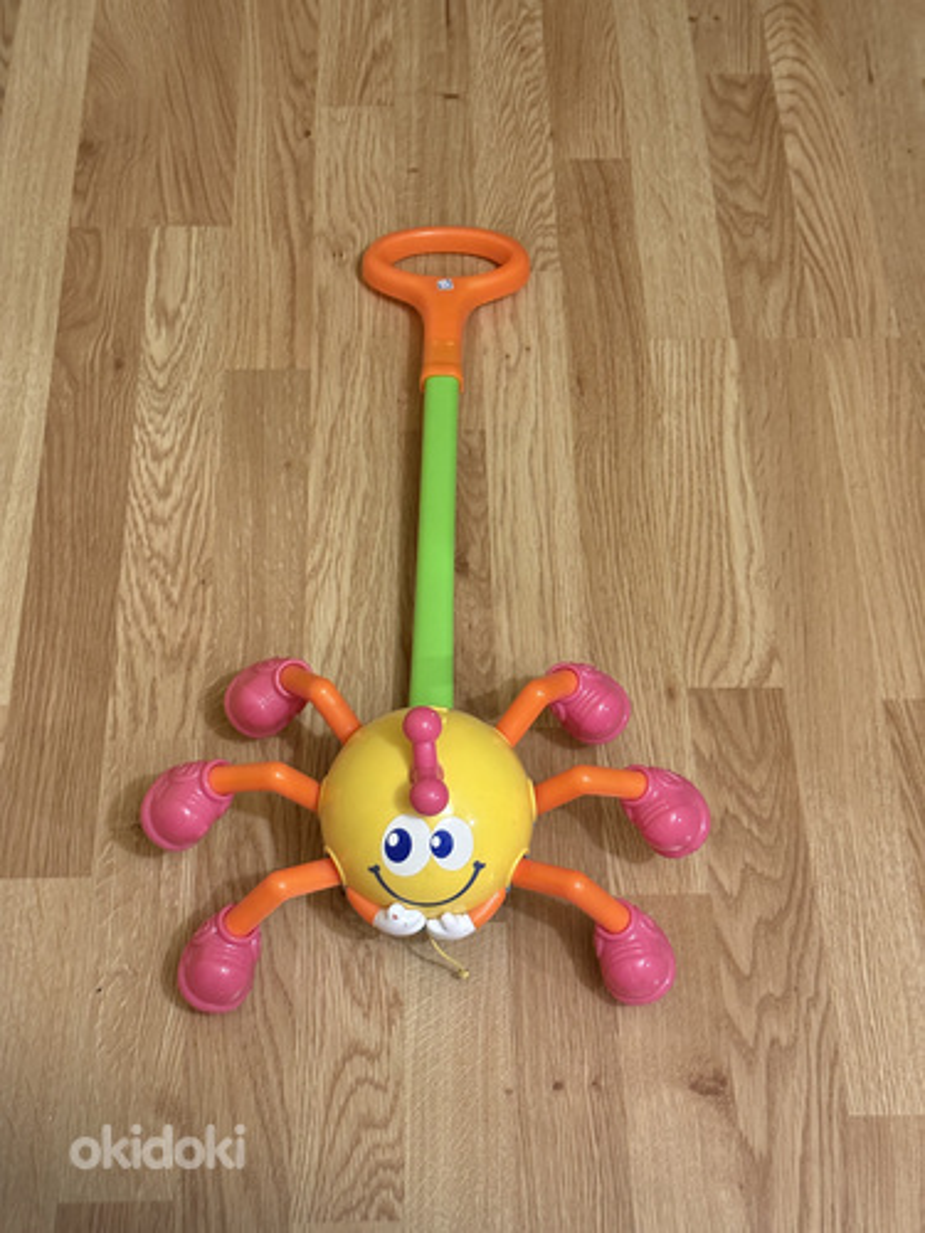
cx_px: 462
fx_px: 1710
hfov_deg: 30.3
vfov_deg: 39.7
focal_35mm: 48
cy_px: 616
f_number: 1.78
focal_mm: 6.76
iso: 500
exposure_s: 1/25
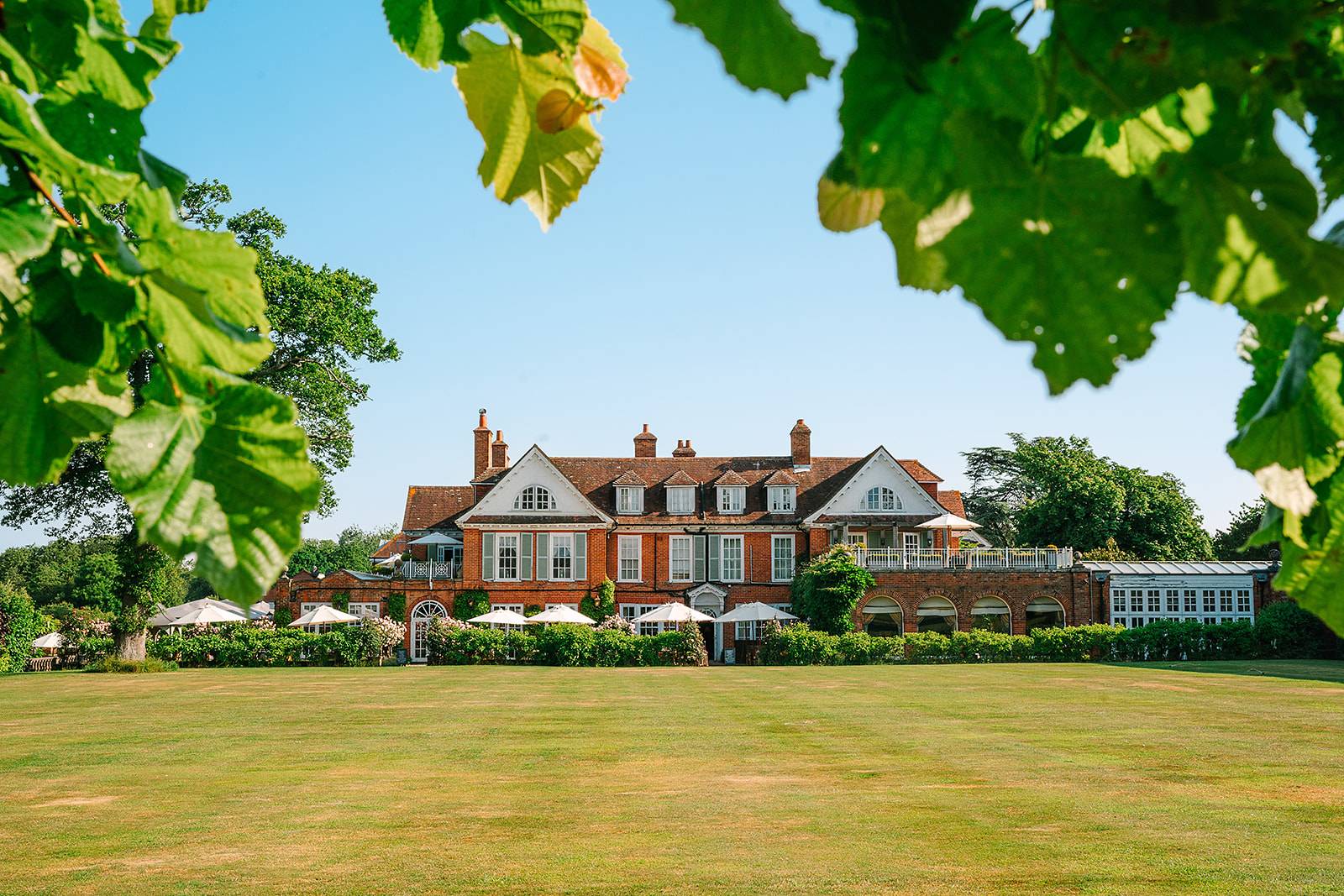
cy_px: 448
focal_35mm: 43
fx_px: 1623
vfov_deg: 30.9
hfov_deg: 45.0
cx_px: 672
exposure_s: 1/250
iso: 500
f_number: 14
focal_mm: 42.8
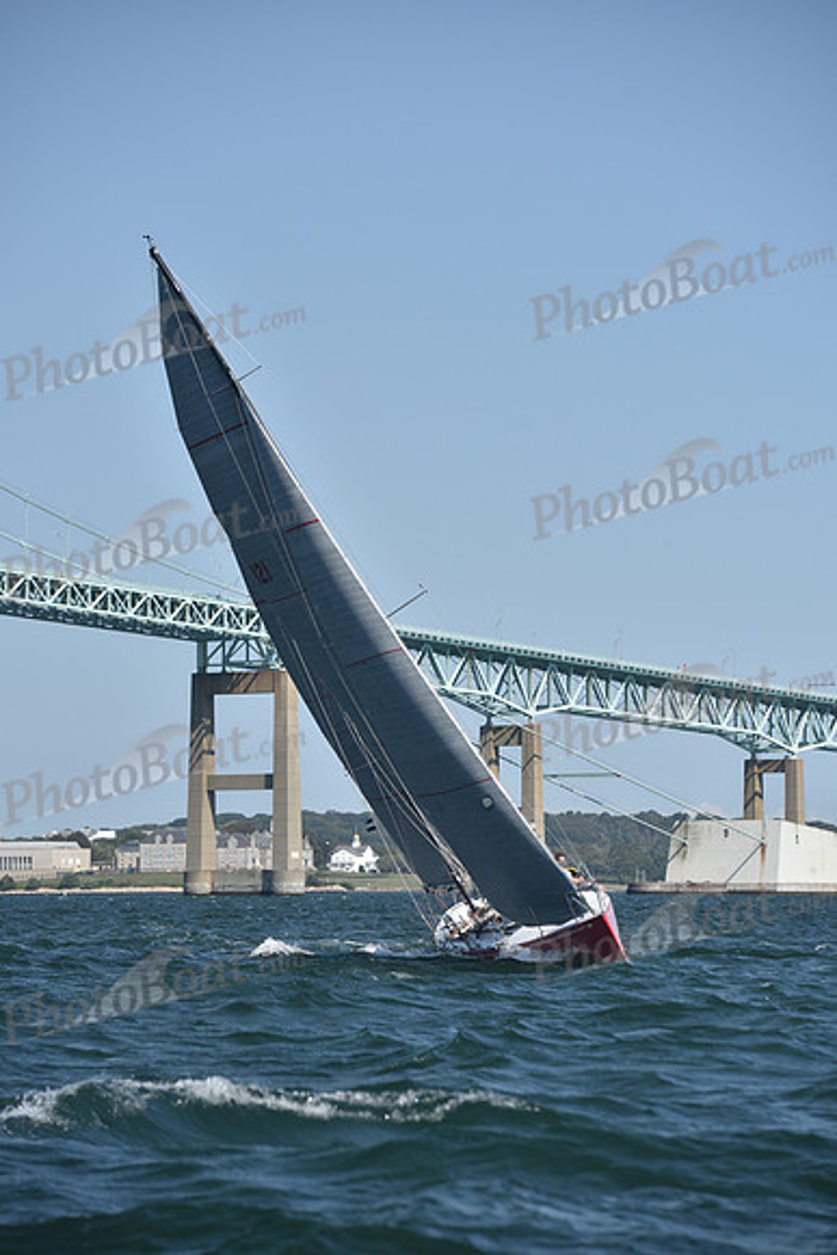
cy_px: 628
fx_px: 4879
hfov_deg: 9.8
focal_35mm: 140
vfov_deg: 14.7
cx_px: 418
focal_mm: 140
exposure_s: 1/1000
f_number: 5
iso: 250
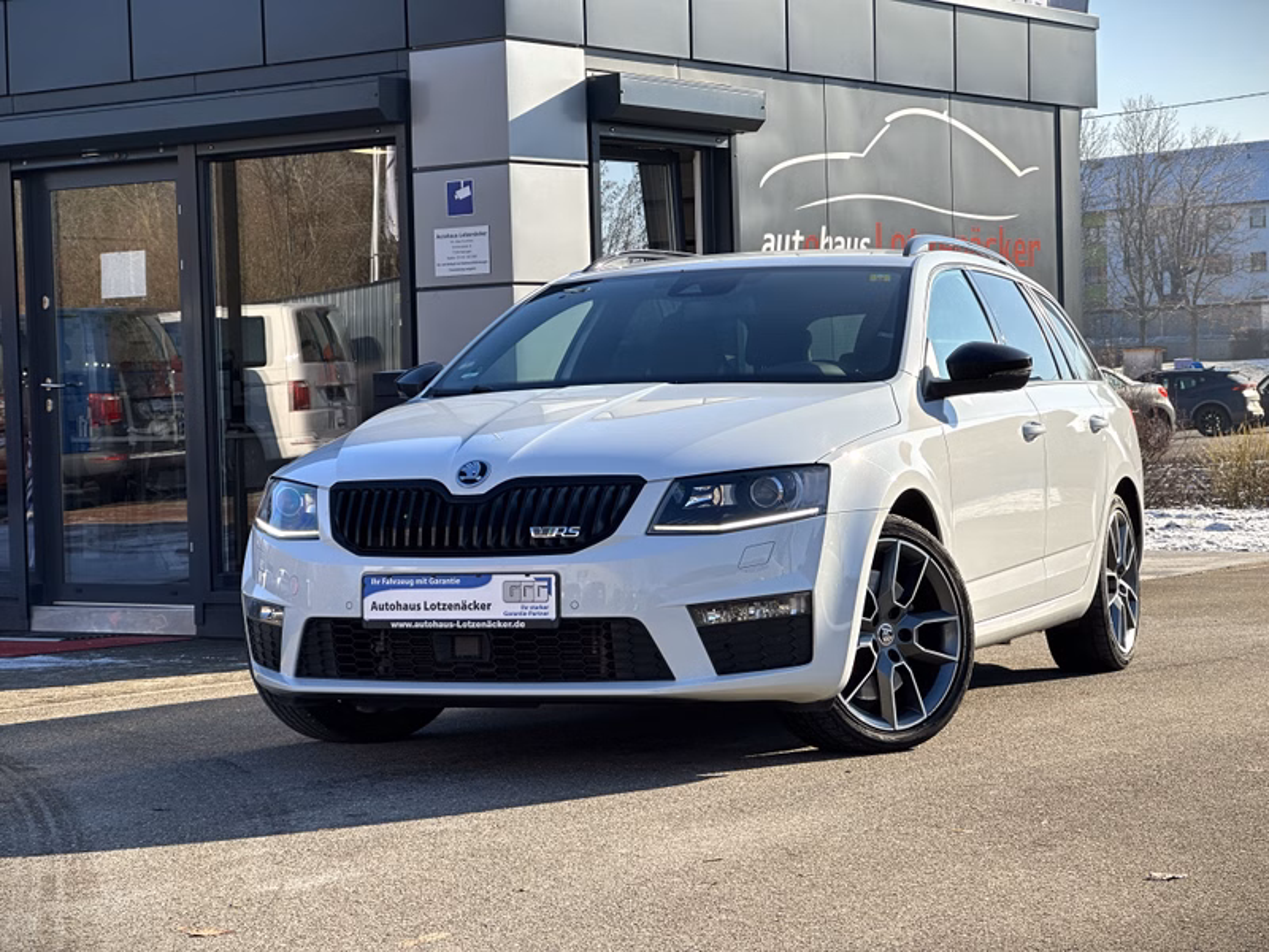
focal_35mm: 77
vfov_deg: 19.1
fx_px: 2823
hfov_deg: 25.3
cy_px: 476
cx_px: 634
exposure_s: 1/485
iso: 32
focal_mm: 9
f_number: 2.8
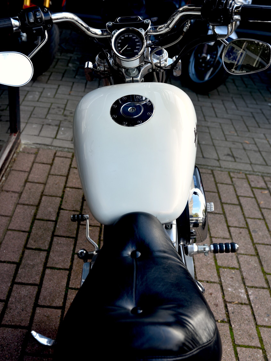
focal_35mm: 46
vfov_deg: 41.2
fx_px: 480
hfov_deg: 31.5
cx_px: 134
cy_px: 173
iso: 200
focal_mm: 42
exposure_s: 1/100
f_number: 5
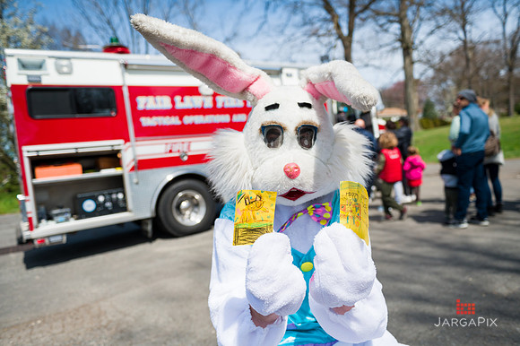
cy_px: 173
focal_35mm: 27
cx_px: 260
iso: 200
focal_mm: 27
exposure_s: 1/4000
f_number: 4
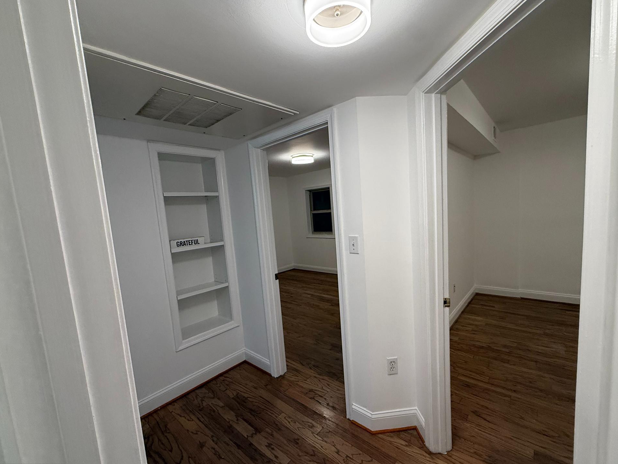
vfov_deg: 81.7
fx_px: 268
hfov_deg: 98.2
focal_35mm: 15
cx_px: 313
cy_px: 242
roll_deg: +4.3
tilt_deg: -5.8
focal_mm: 2.22
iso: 250
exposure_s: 1/120
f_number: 2.2
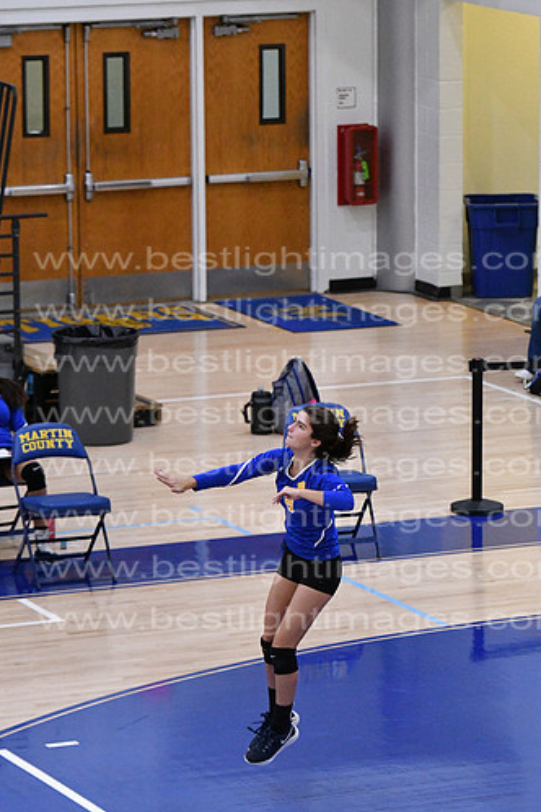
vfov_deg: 9.7
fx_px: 4801
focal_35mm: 213
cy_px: 442
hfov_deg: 6.4
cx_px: 304
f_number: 3.2
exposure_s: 1/1250
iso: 6400
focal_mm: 122
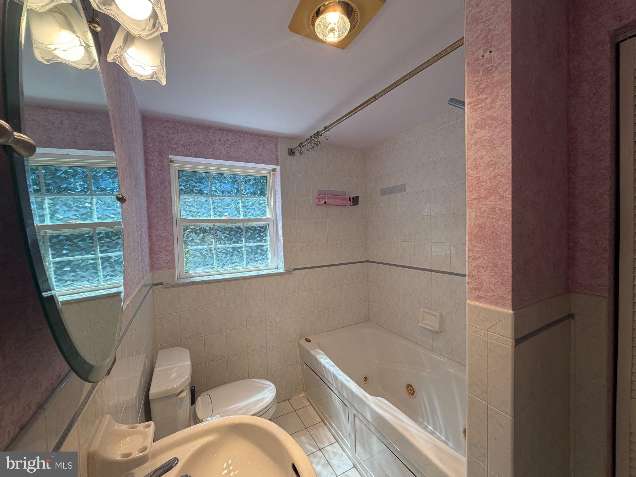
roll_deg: +1.8
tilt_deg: -2.1
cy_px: 238
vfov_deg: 85.7
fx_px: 257
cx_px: 318
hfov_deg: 102.1
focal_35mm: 14
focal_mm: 2.22
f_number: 2.2
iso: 40
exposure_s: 1/120
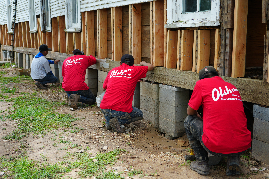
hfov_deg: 43.6
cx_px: 134
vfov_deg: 29.9
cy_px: 90
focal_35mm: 45
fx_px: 336
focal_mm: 45
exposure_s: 1/100
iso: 100
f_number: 5
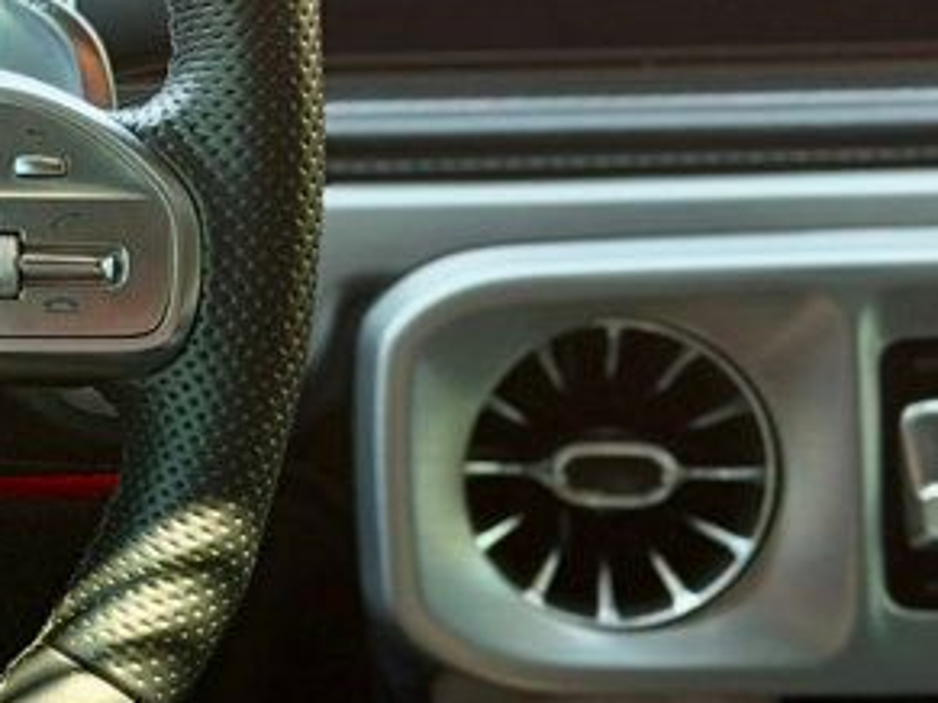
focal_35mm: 169
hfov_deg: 11.2
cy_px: 329
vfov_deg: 8.8
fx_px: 4578
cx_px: -551
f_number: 1.78
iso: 50
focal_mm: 6.76
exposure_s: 1/149
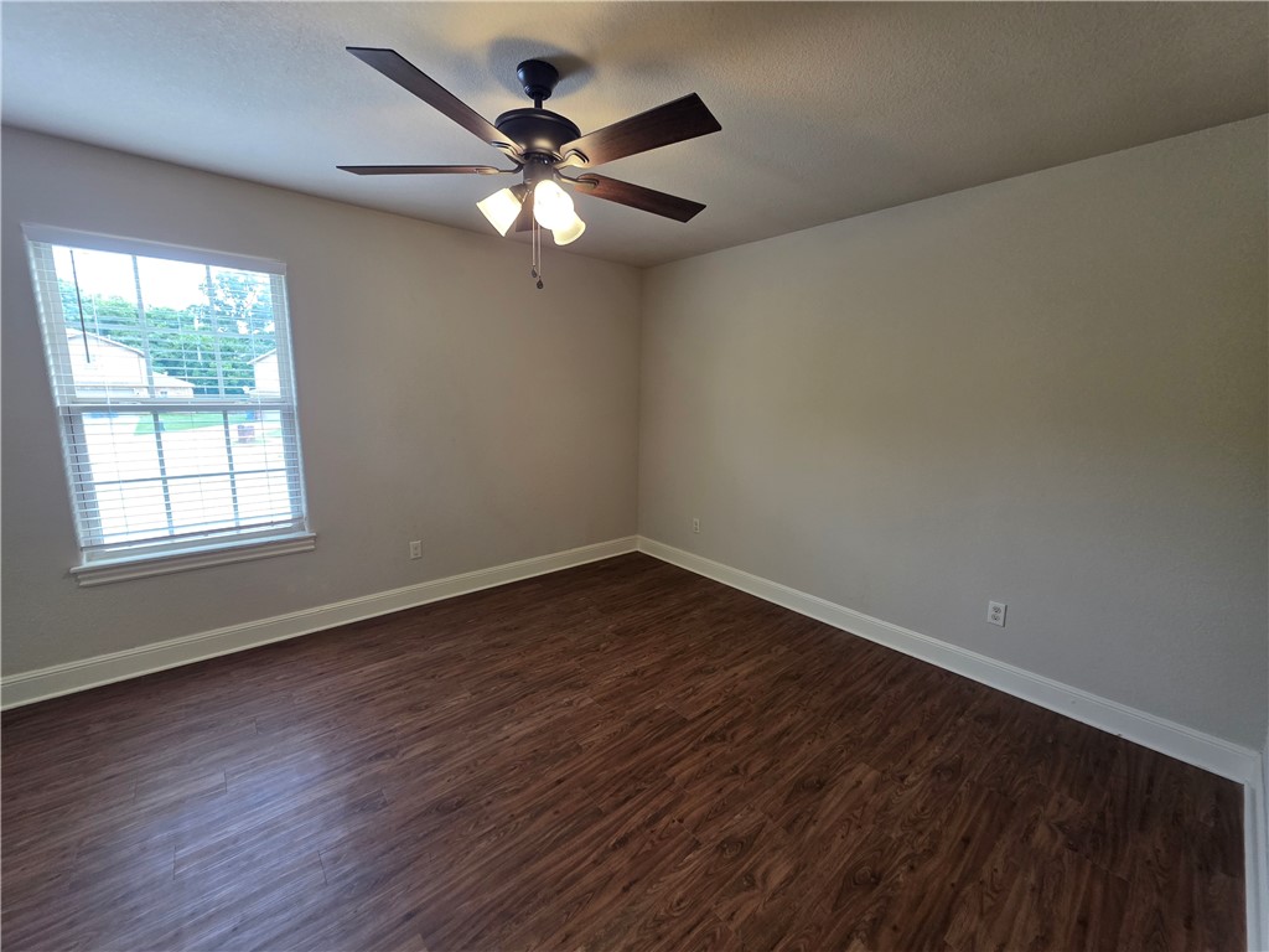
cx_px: 634
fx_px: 477
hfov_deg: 106.2
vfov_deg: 89.9
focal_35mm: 13
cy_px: 476
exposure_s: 1/120
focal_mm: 2.2
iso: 160
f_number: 1.9
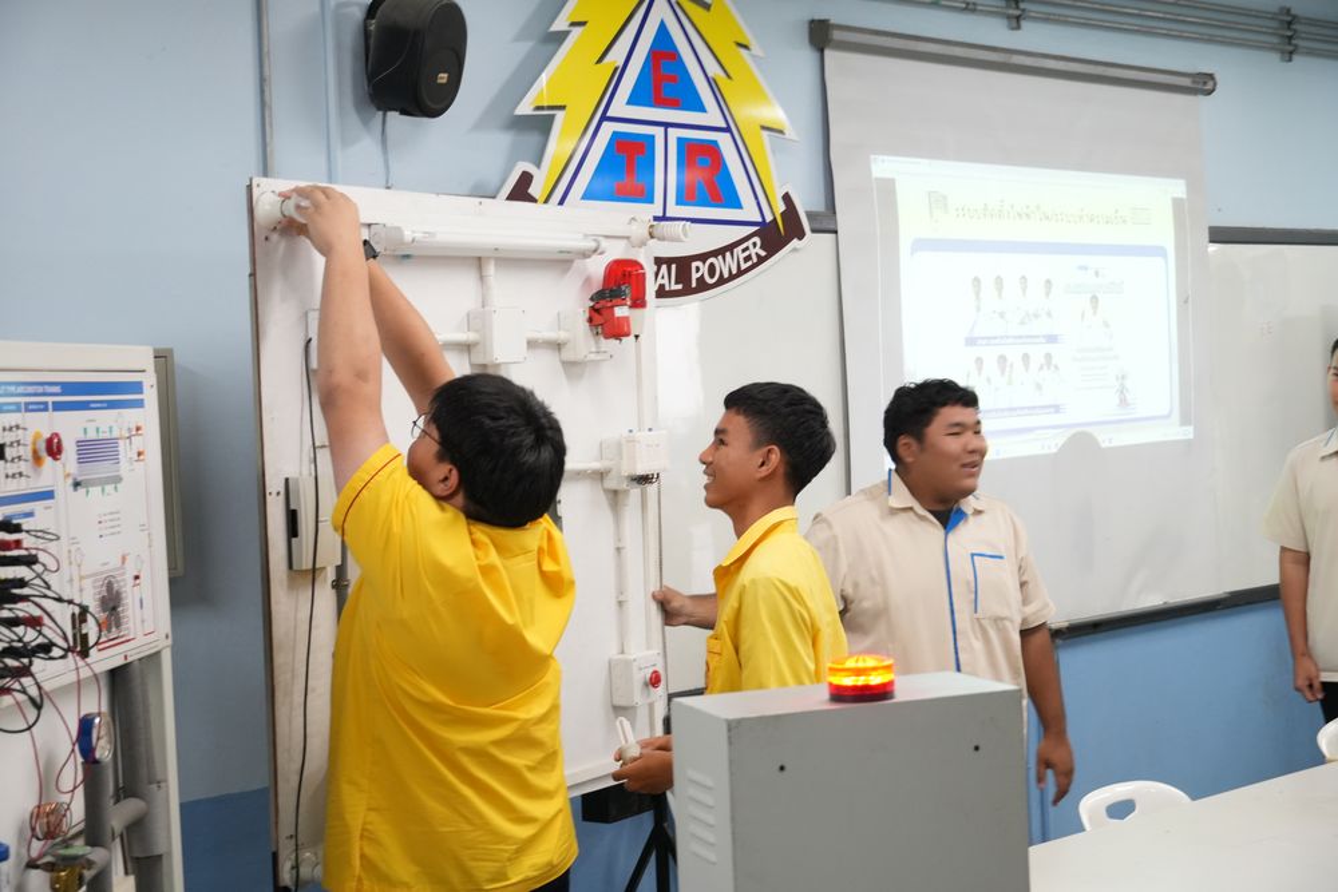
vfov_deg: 25.1
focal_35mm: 54
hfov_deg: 36.9
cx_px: 669
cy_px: 446
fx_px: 2007
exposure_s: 1/60
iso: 1250
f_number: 4.5
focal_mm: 36
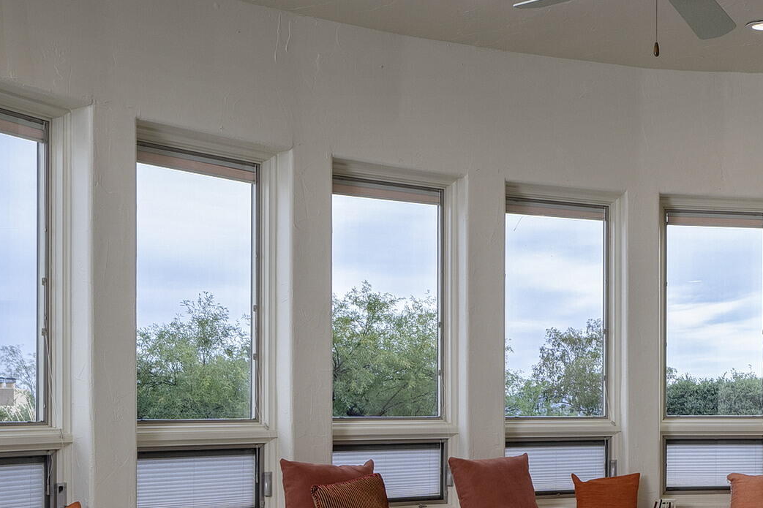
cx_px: 762
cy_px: 383
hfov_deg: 35.2
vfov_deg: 26.1
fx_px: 1081
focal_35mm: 51
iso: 200
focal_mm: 19
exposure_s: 1/100
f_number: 7.1
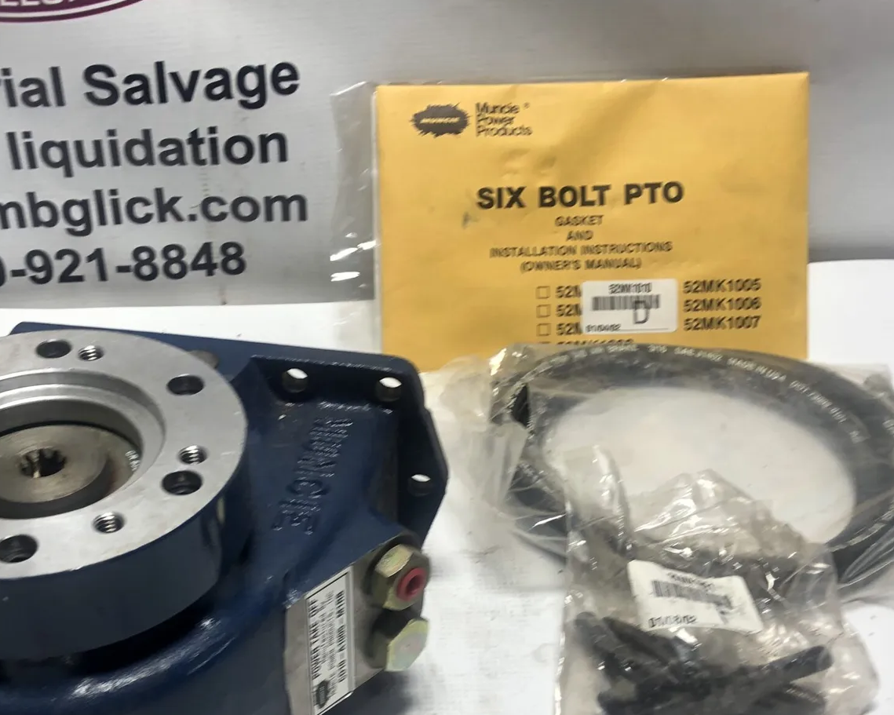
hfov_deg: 38.5
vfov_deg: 31.2
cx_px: 323
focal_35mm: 48
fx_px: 1270
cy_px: 479
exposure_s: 1/141
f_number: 1.8
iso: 20
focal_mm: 3.99
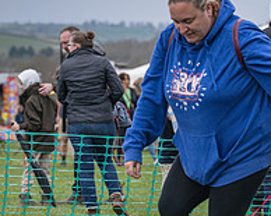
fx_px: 2413
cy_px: 262
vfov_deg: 5.1
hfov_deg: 6.4
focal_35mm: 301
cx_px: 258
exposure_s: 1/2500
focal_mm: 92
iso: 400
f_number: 4
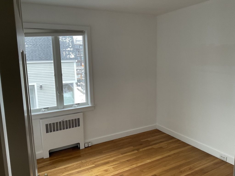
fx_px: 197
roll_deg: +1.2
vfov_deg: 48.2
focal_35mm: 29
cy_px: 88
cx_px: 118
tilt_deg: -9.2
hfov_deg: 61.7
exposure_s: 1/61
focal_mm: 3
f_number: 1.8
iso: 64
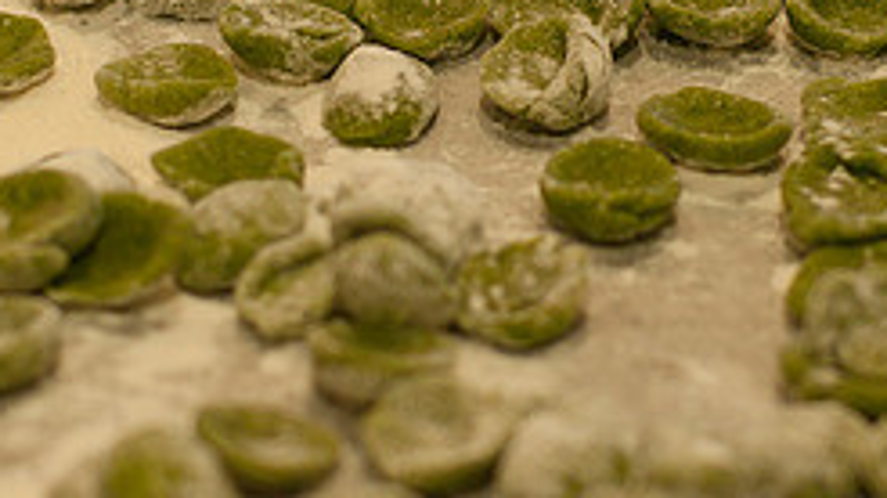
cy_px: 67
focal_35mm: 185
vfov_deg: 6.5
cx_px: 483
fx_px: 4348
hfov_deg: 11.6
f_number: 2.8
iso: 800
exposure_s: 1/125
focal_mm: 50
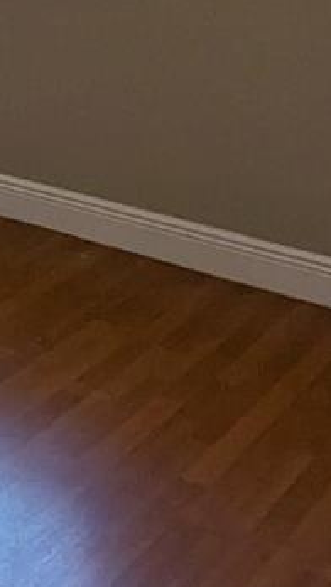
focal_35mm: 80
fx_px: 1247
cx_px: -194
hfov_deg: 14.0
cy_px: -137
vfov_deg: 23.9
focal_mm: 2.35
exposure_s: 1/194
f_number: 2.2
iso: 50
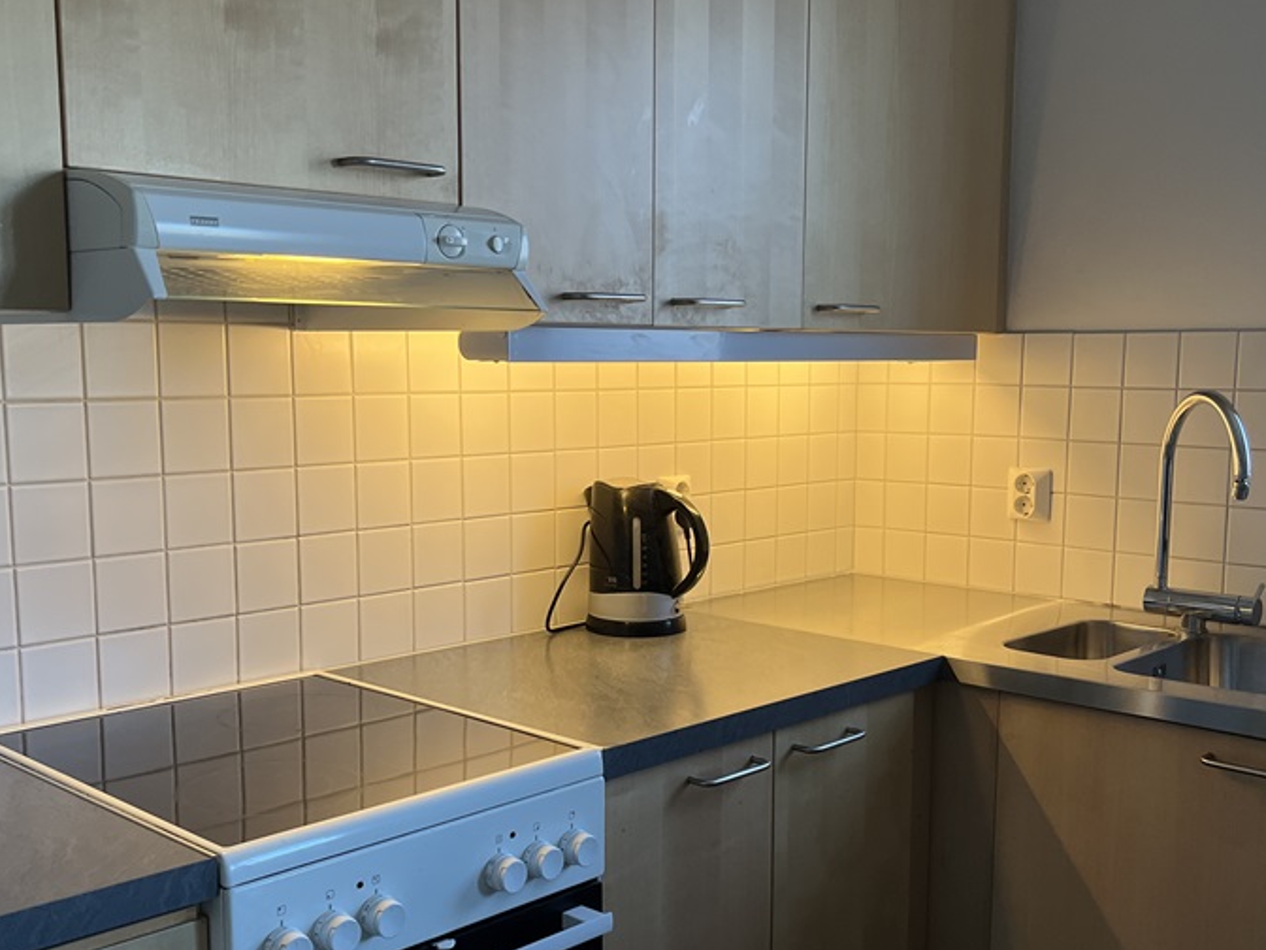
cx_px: 639
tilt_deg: -7.4
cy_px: 554
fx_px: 1426
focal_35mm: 39
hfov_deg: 47.9
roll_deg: +0.7
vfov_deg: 36.7
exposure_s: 1/100
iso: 125
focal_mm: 5.1
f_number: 1.6
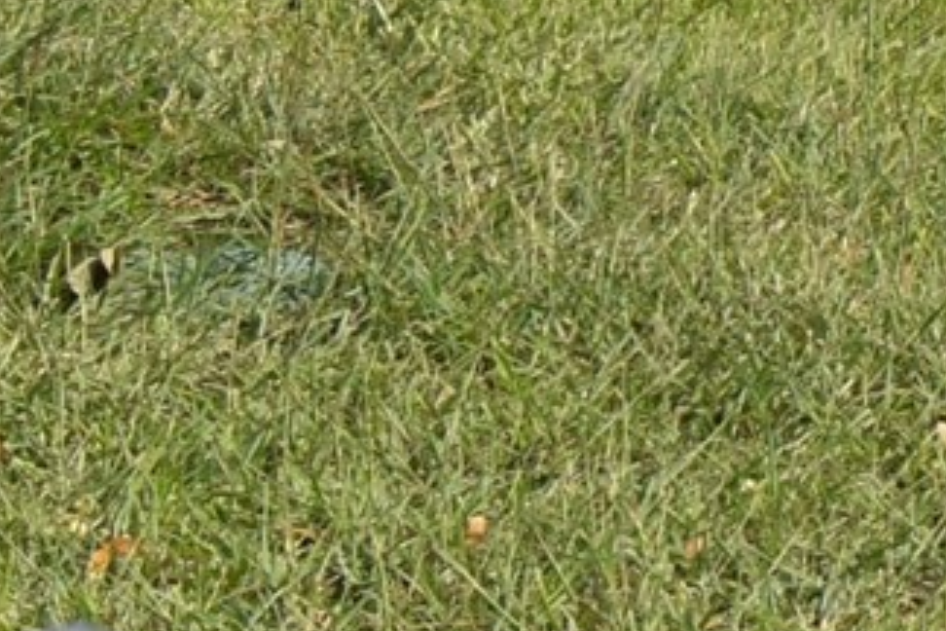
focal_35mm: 201
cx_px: 3061
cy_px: -909
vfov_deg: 6.5
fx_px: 5281
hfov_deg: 8.3
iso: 100
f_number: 10
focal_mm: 20
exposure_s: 1/200
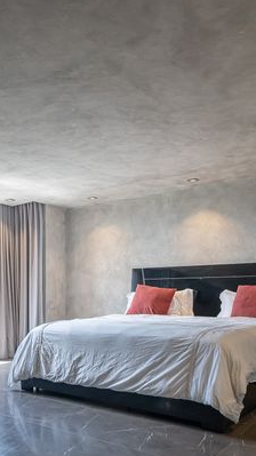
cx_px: 62
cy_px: 281
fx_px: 399
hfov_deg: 34.8
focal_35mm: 33
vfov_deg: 58.9
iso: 1250
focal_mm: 16
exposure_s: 1/1600
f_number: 1.8
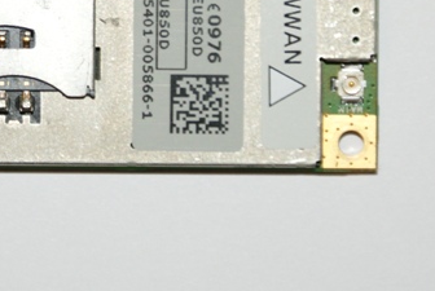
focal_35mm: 250
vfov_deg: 5.5
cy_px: -4
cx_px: 136
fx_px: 3025
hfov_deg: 8.2
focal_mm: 70
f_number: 5.6
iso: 400
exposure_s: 1/125
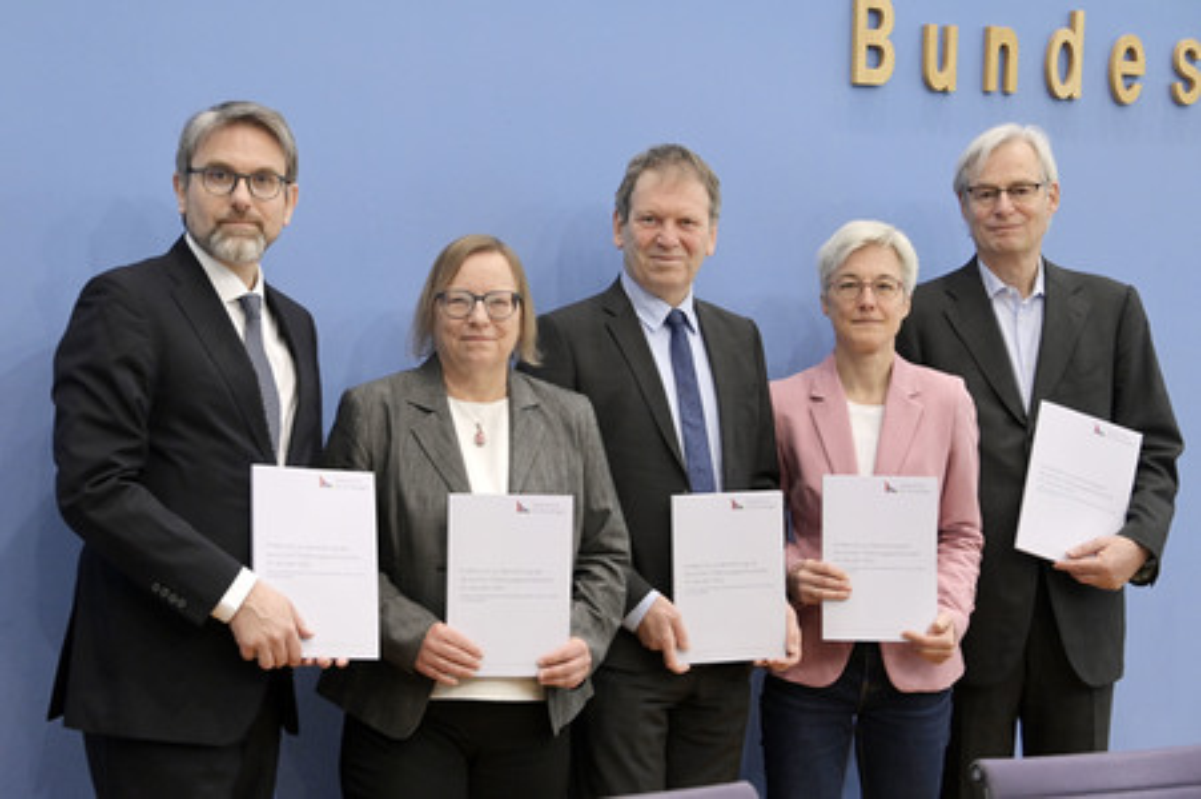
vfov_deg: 18.9
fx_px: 2400
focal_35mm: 72
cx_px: 600
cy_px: 400
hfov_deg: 28.1
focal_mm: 72
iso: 3200
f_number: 5.6
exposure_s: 1/400
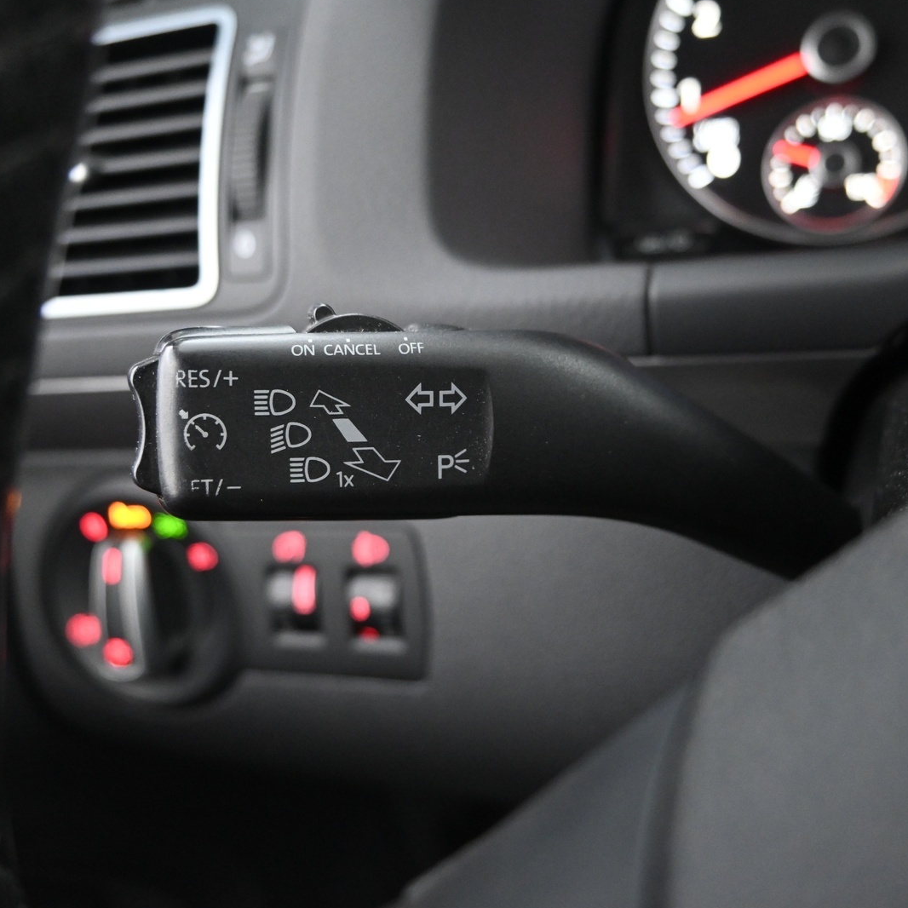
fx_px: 920
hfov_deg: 52.5
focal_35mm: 31
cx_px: 437
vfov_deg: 52.5
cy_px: 454
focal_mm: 16
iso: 3200
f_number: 3.5
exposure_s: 1/13
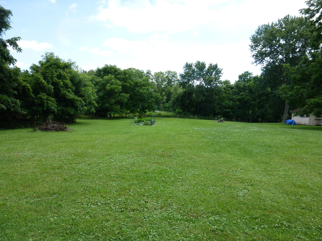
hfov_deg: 71.6
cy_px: 120
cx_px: 161
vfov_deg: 56.8
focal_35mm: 24
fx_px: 223
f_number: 4
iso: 100
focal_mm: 4.3
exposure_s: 1/400
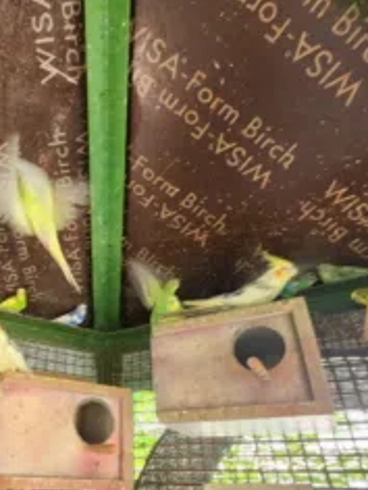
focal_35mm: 22
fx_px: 312
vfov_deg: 74.3
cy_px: 322
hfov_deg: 56.4
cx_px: 71
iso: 200
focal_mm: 2.2
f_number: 2.2
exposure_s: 1/50
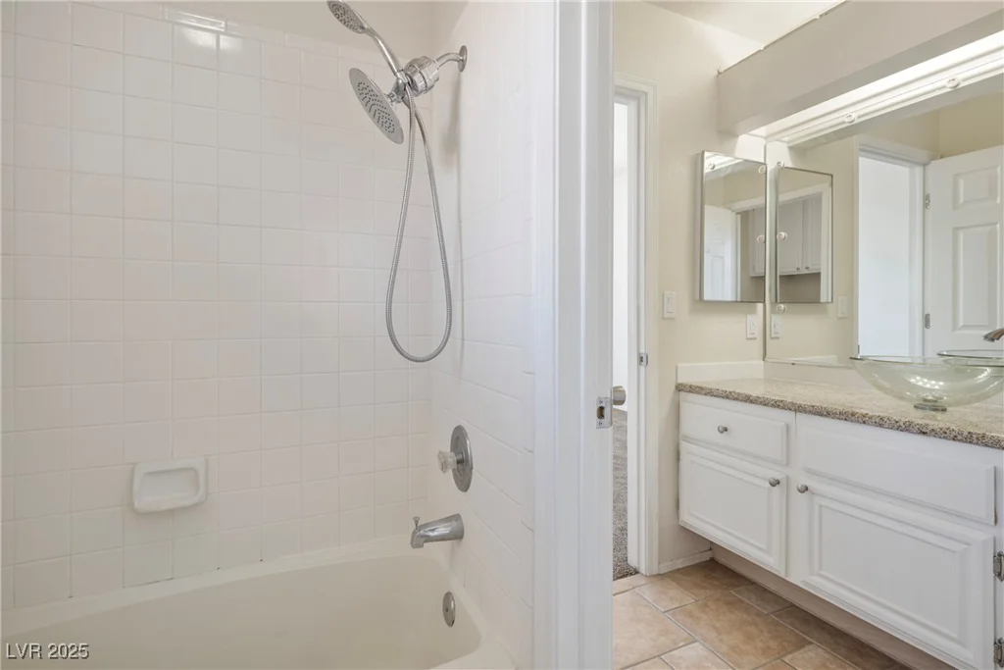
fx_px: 460
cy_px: 335
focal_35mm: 16
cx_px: 502
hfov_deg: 95.0
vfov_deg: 72.1
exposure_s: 1/2
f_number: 9
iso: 100
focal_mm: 16.5
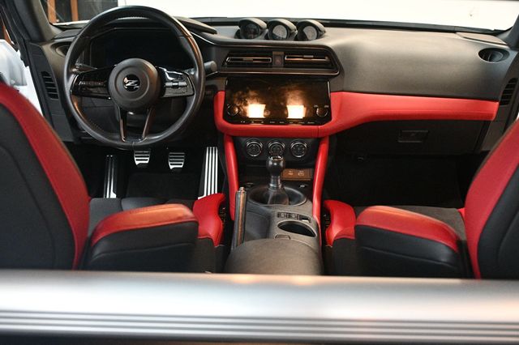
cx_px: 260
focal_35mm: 45
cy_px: 172
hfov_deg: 43.6
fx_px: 648
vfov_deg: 29.8
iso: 5000
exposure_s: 1/60
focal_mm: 30
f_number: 4
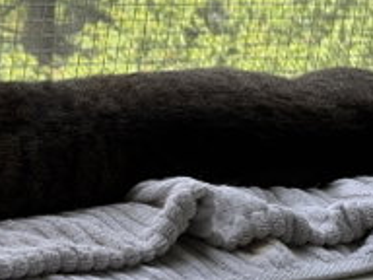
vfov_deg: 11.8
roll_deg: -5.7
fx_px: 1347
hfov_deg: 15.7
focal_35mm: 125
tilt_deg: -12.8
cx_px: 93
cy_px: 50
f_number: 1.78
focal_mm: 6.76
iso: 64
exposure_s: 1/257
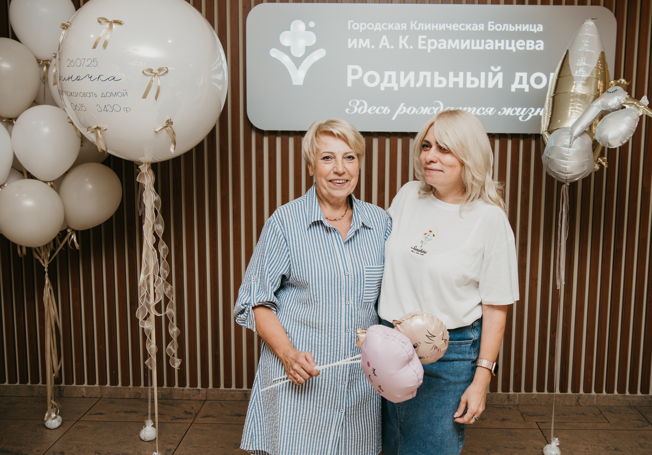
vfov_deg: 37.1
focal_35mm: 37
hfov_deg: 51.3
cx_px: 352
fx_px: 678
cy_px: 220
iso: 160
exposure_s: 1/160
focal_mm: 32
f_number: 4.5
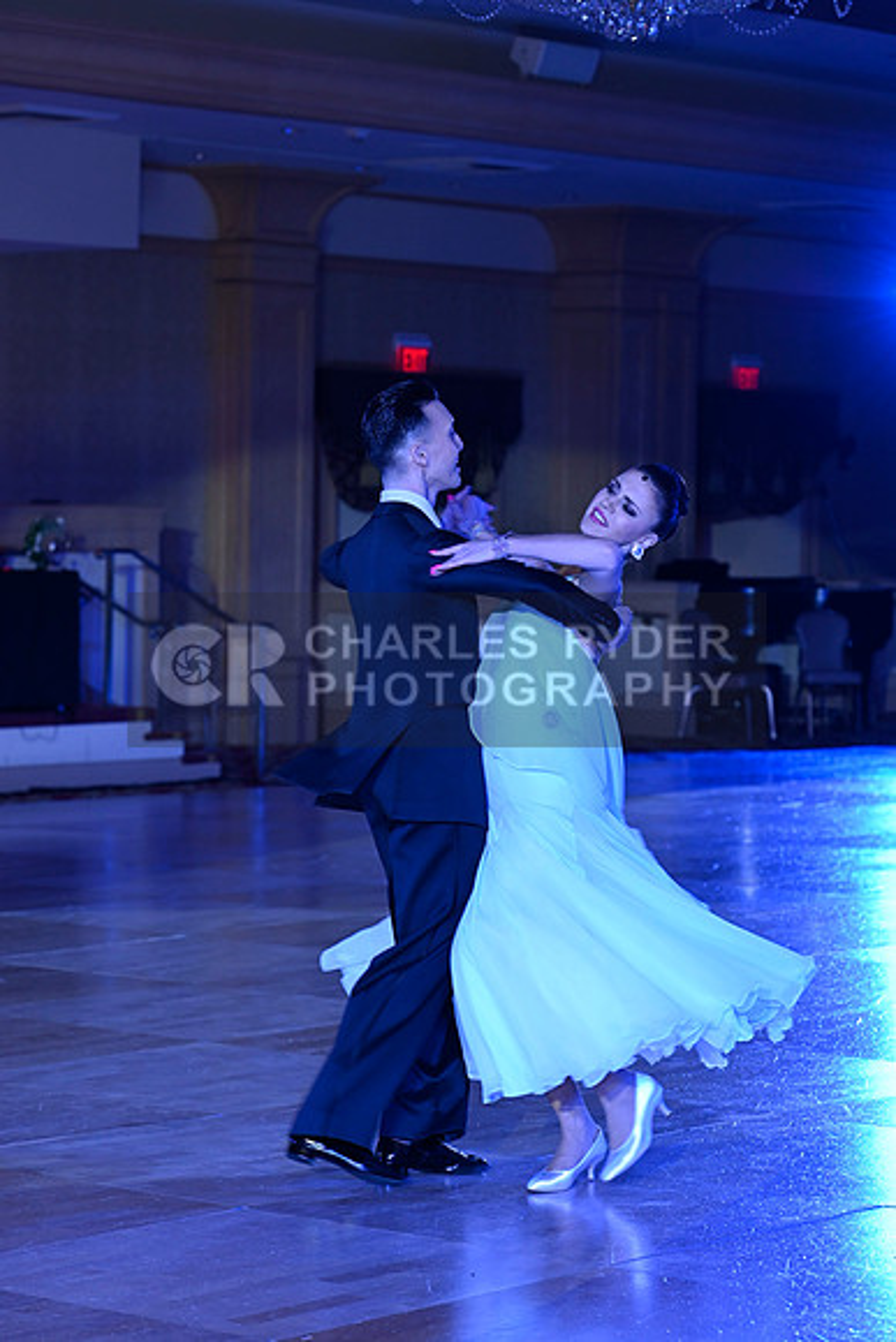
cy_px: 671
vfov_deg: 18.6
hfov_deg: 12.5
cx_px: 448
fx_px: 4104
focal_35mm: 110
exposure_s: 1/200
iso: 1600
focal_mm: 110
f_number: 4
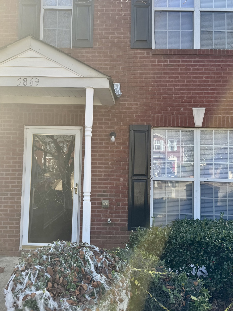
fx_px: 305
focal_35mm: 34
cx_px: 121
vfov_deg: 53.9
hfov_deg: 41.8
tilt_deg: +3.1
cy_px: 148
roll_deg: -0.8
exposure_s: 1/853
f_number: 1.78
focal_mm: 6.76
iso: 80
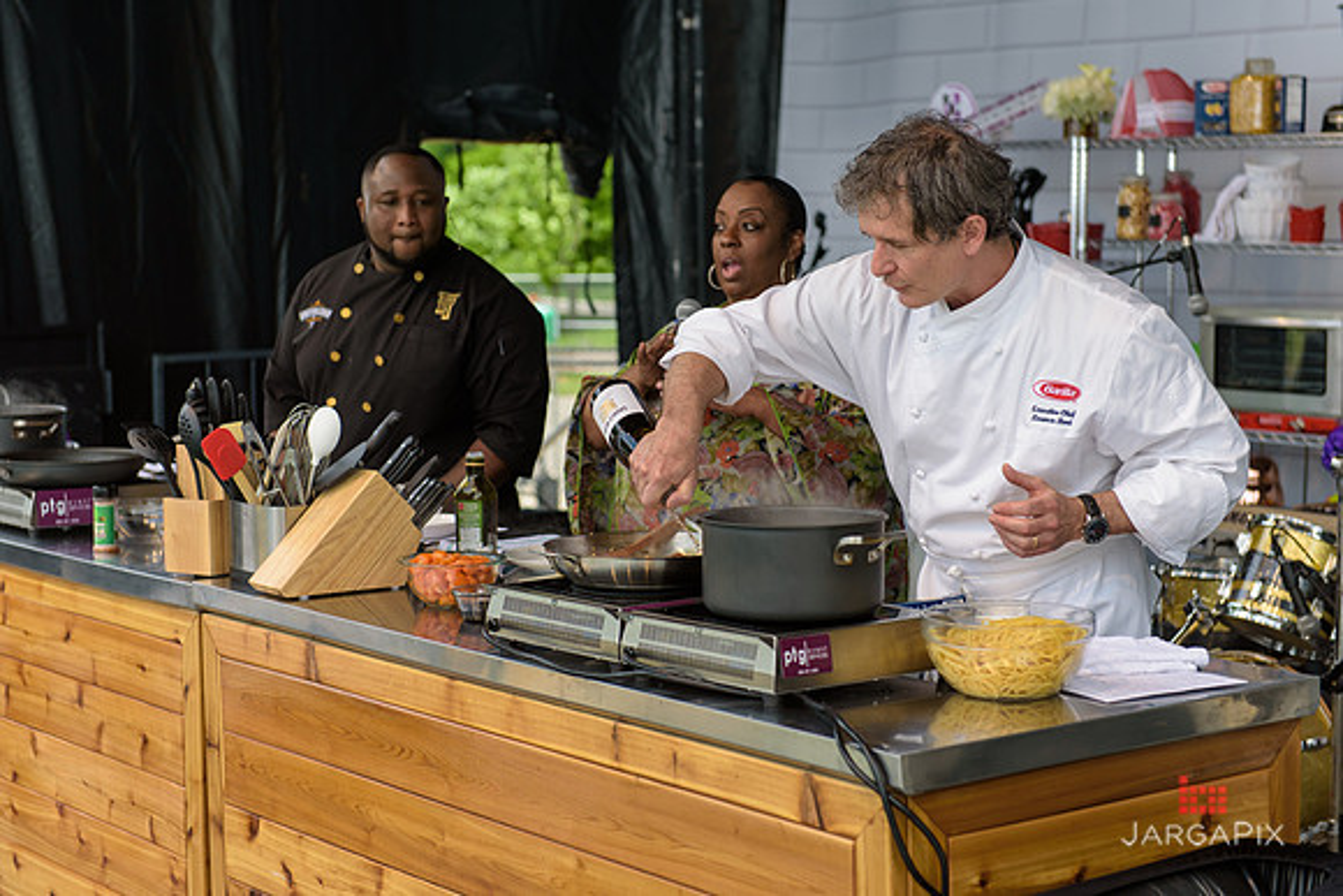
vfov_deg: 19.5
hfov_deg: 28.8
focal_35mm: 70
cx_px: 672
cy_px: 448
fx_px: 2612
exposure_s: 1/1250
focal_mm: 70
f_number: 3.2
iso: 200
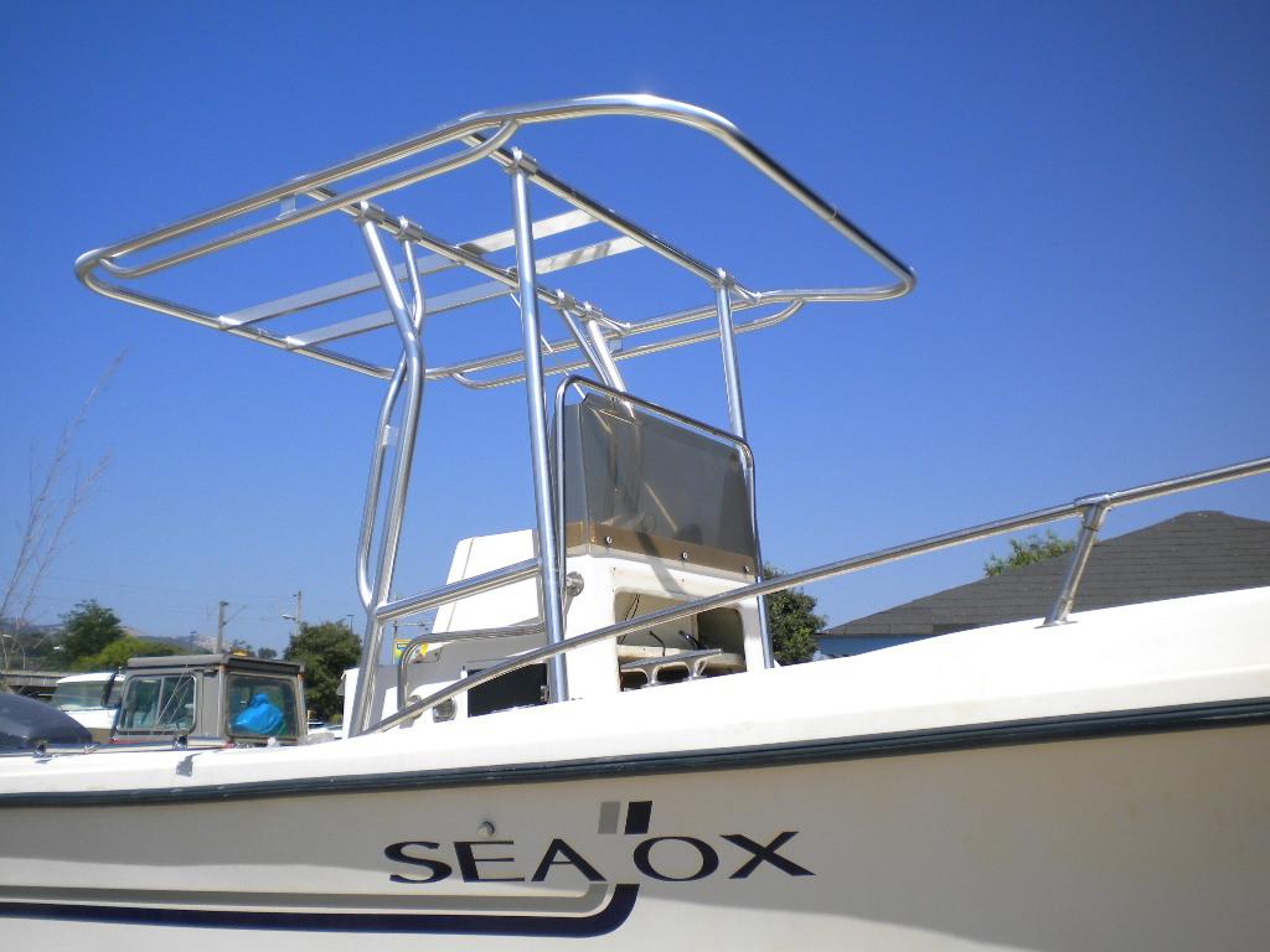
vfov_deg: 40.7
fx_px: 1284
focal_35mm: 35
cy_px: 476
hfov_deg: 52.6
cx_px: 635
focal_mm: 6.3
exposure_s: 1/1000
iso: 80
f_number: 4.6
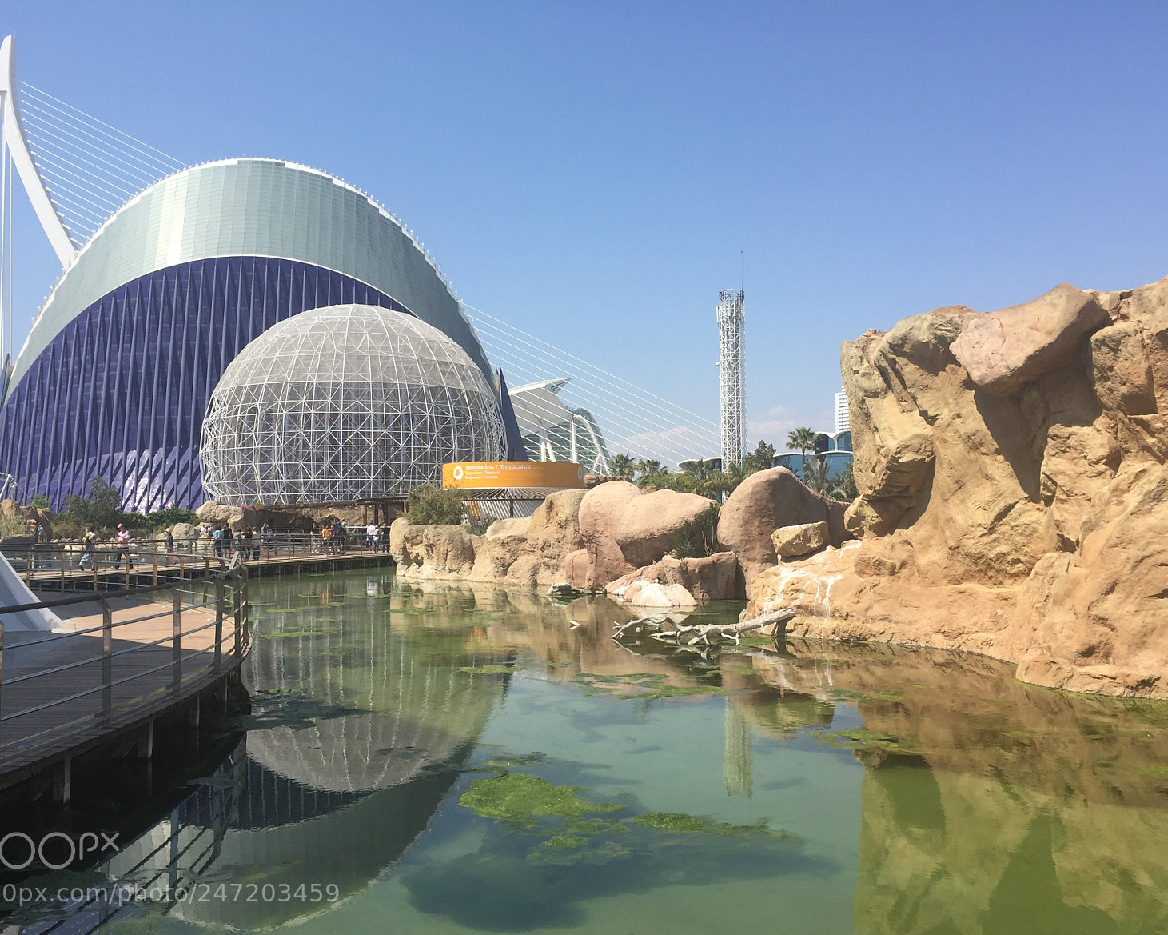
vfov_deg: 47.1
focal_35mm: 31
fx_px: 1072
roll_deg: +0.1
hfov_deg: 57.2
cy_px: 476
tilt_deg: +2.7
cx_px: 560
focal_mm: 4.15
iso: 32
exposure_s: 1/2083
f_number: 2.2
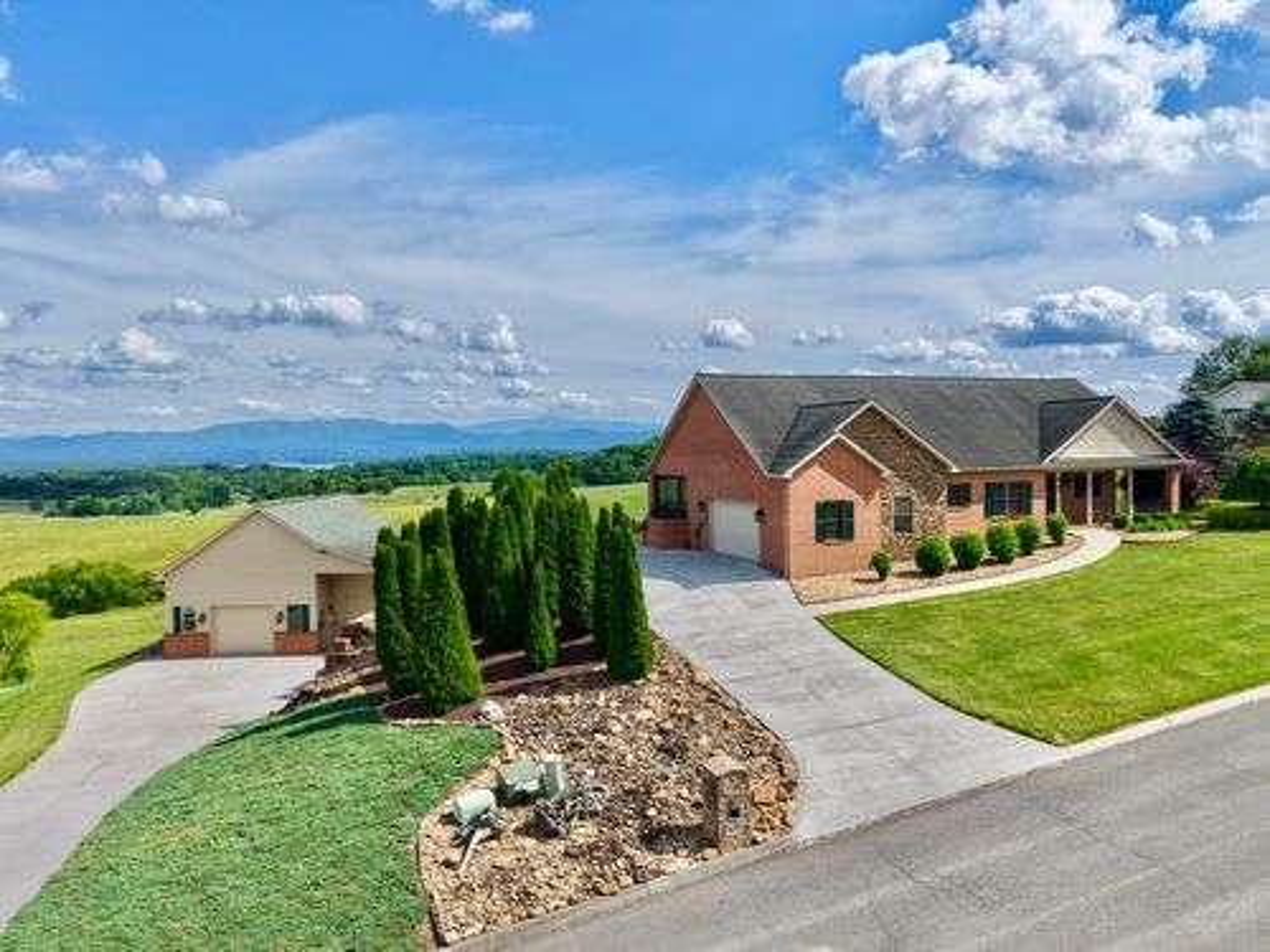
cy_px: 476
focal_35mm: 24
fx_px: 881
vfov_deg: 56.8
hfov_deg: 71.6
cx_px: 635
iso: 170
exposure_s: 1/5000
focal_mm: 8.67
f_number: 1.8
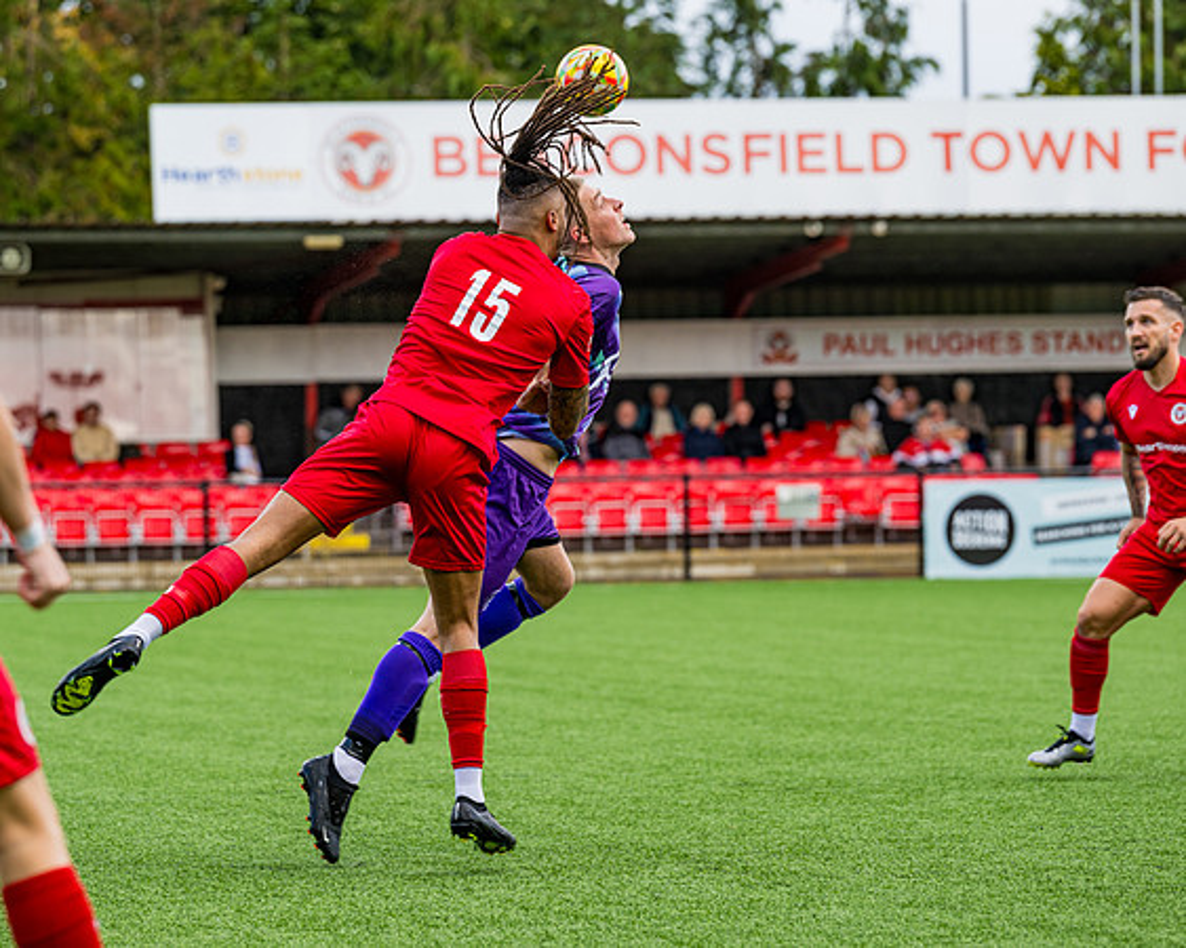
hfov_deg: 10.2
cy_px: 472
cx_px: 466
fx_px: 6668
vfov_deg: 8.1
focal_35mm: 190
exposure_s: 1/500
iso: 200
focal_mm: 165
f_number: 5
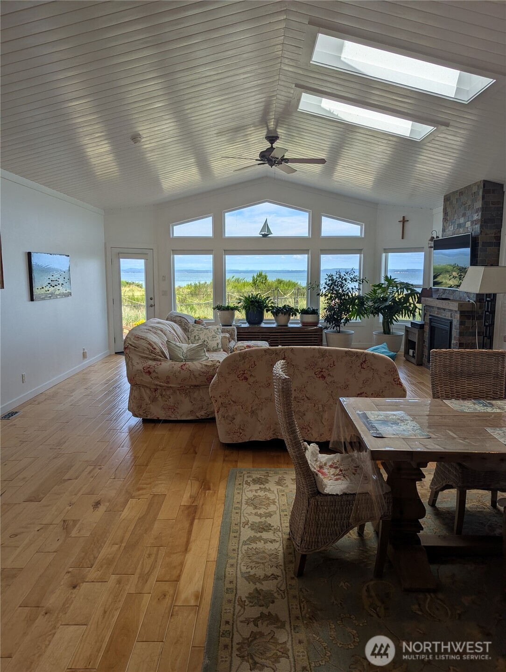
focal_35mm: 24
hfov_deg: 57.0
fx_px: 466
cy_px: 336
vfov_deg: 71.5
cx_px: 253
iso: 49
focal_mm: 6.81
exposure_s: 1/1287
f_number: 1.85
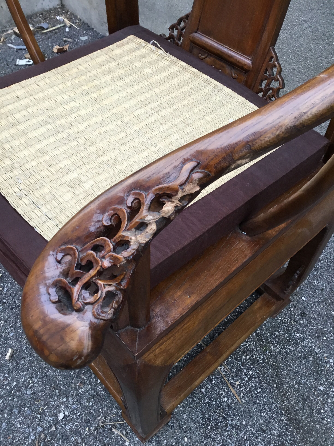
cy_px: 223
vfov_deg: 58.4
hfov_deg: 45.4
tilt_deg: -50.6
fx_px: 399
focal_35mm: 31
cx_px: 167
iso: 25
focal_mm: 3.3
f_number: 2.4
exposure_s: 1/33
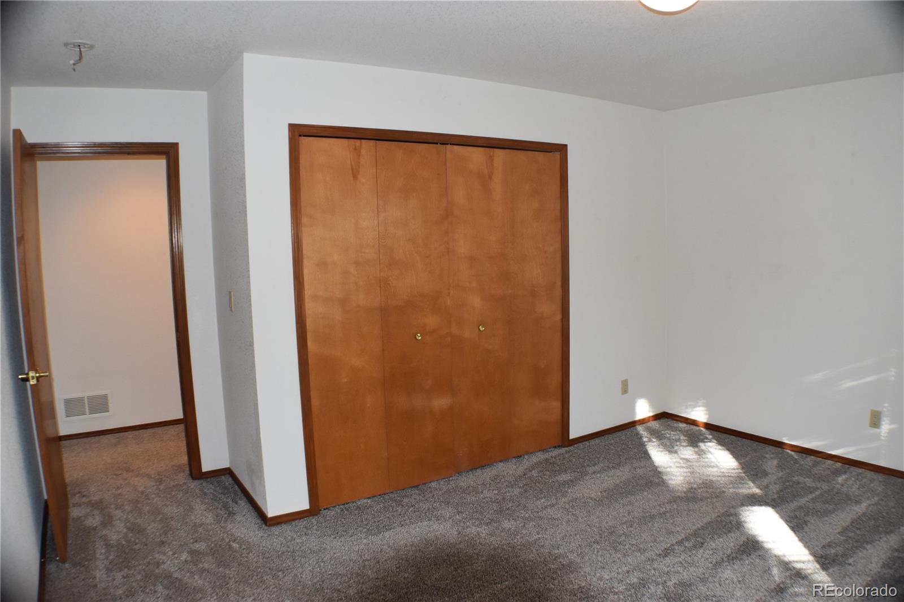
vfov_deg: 40.0
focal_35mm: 33
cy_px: 301
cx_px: 452
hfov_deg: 57.2
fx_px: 828
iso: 800
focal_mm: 22
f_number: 5
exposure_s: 1/100
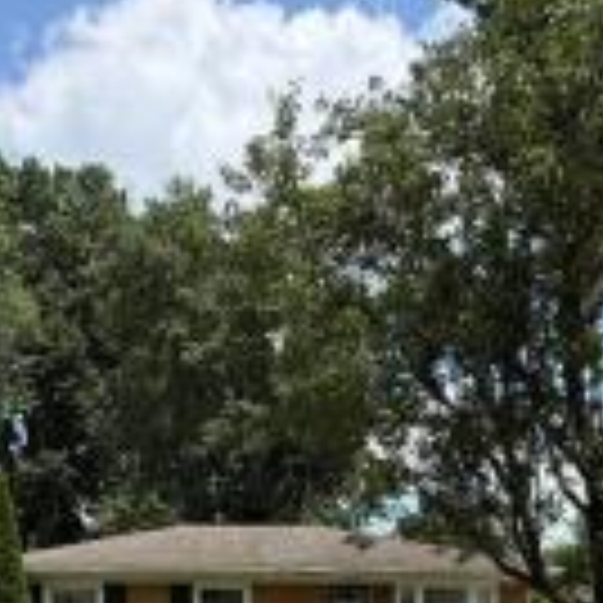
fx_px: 729
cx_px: 277
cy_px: 644
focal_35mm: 37
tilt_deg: +0.4
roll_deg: +0.2
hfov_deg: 44.9
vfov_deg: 38.2
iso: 50
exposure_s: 1/1105
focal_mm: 2.22
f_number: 2.2
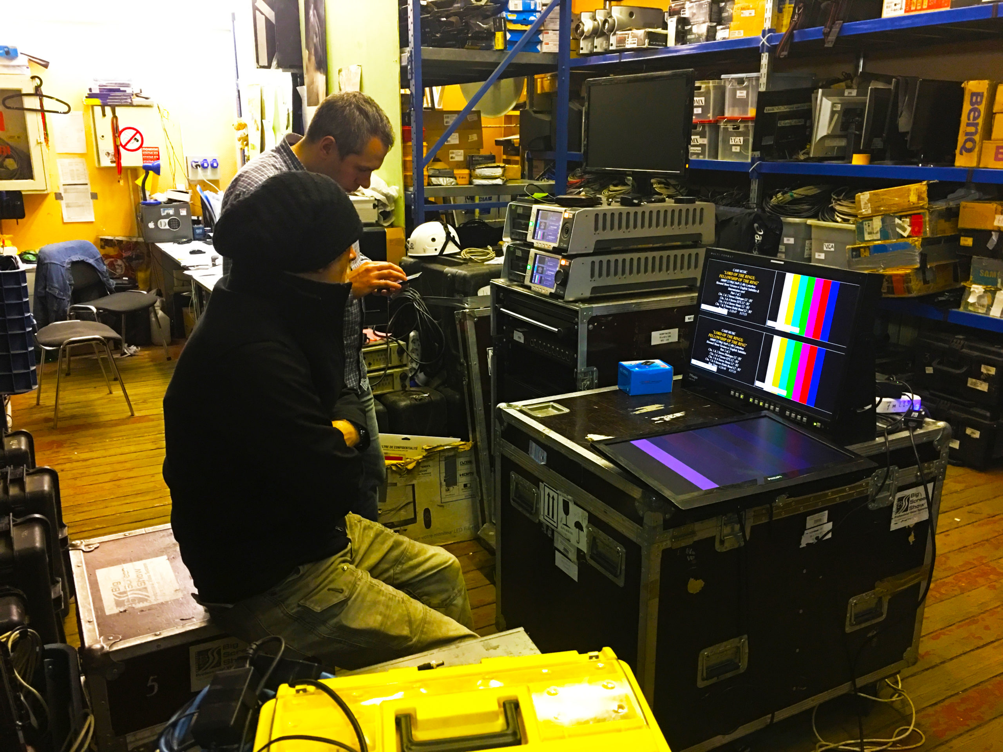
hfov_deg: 61.7
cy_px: 376
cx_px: 502
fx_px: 840
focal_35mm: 29
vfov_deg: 48.2
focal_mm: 4.15
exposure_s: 1/8
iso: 100
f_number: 2.2
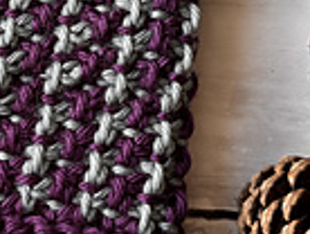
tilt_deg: -87.1
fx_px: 996
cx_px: -29
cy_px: 61
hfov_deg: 17.1
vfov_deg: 13.3
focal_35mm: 111
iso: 80
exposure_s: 1/121
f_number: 1.78
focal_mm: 6.76
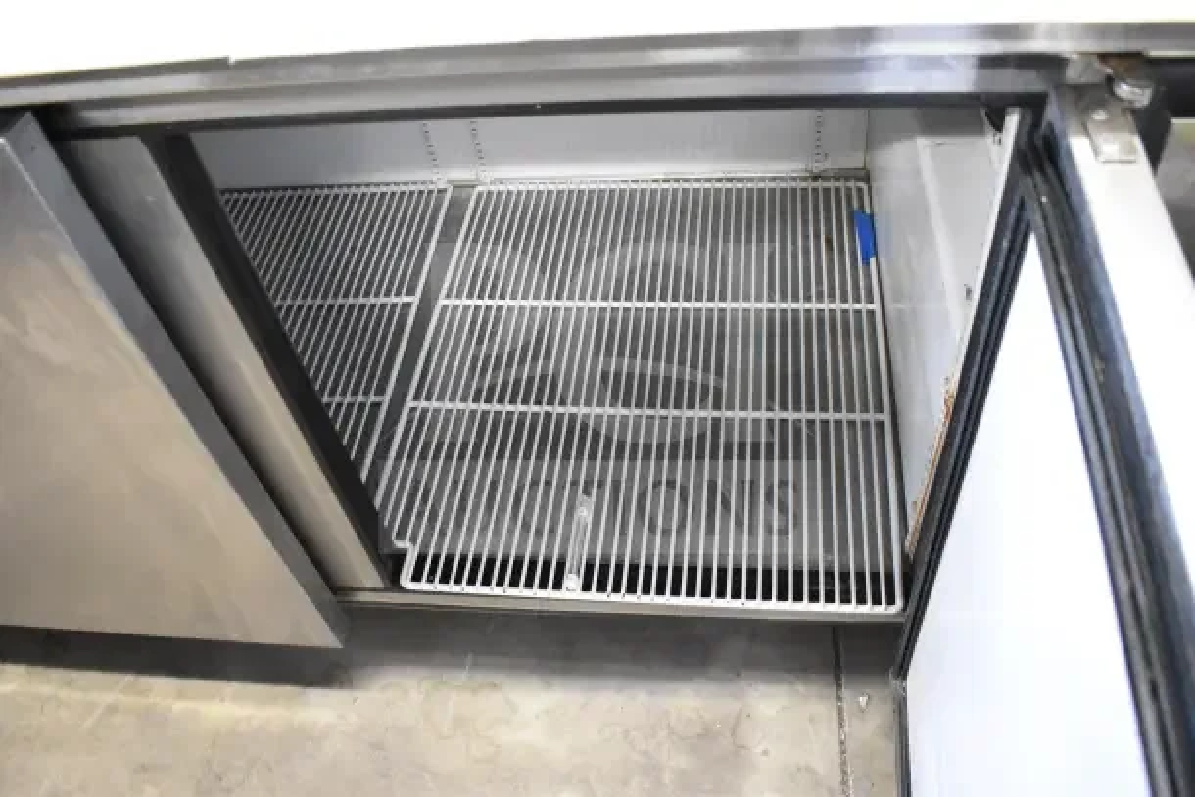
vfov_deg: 43.6
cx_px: 598
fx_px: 996
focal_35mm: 30
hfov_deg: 61.9
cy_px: 398
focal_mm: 20
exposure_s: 1/50
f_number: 3.5
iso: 6400
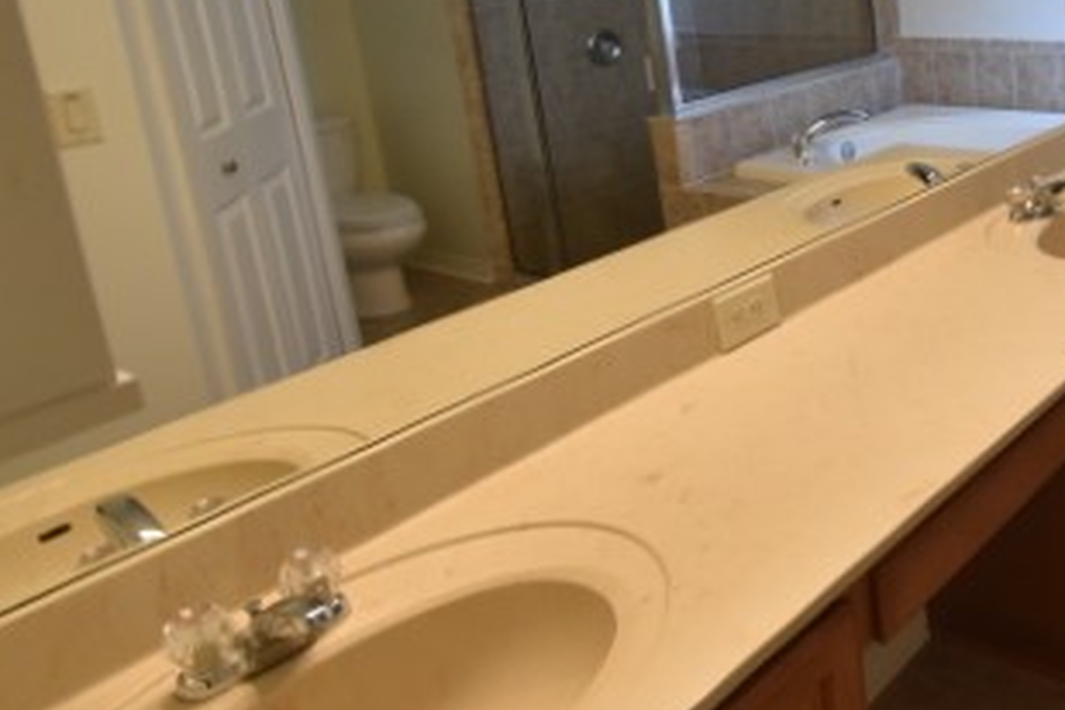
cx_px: 1034
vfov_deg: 36.3
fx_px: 1035
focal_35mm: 35
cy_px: 117
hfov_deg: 46.7
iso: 800
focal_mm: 10
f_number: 3.5
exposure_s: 1/180
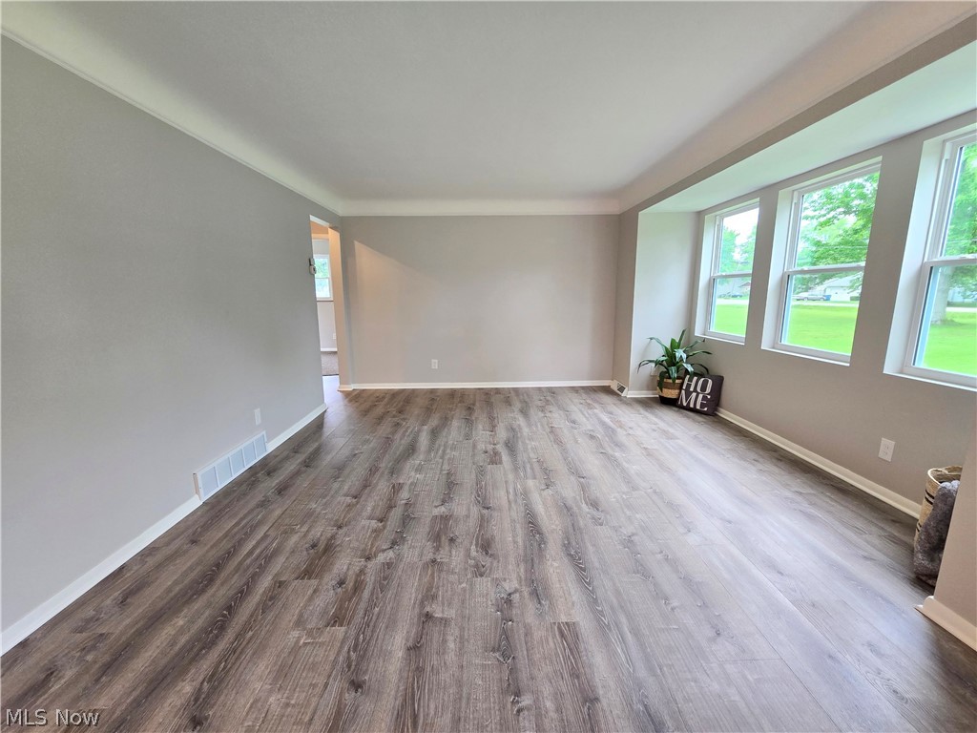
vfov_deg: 89.9
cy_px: 366
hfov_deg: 106.2
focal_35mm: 13
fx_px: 367
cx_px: 488
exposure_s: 1/60
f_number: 2.2
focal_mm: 2.2
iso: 125
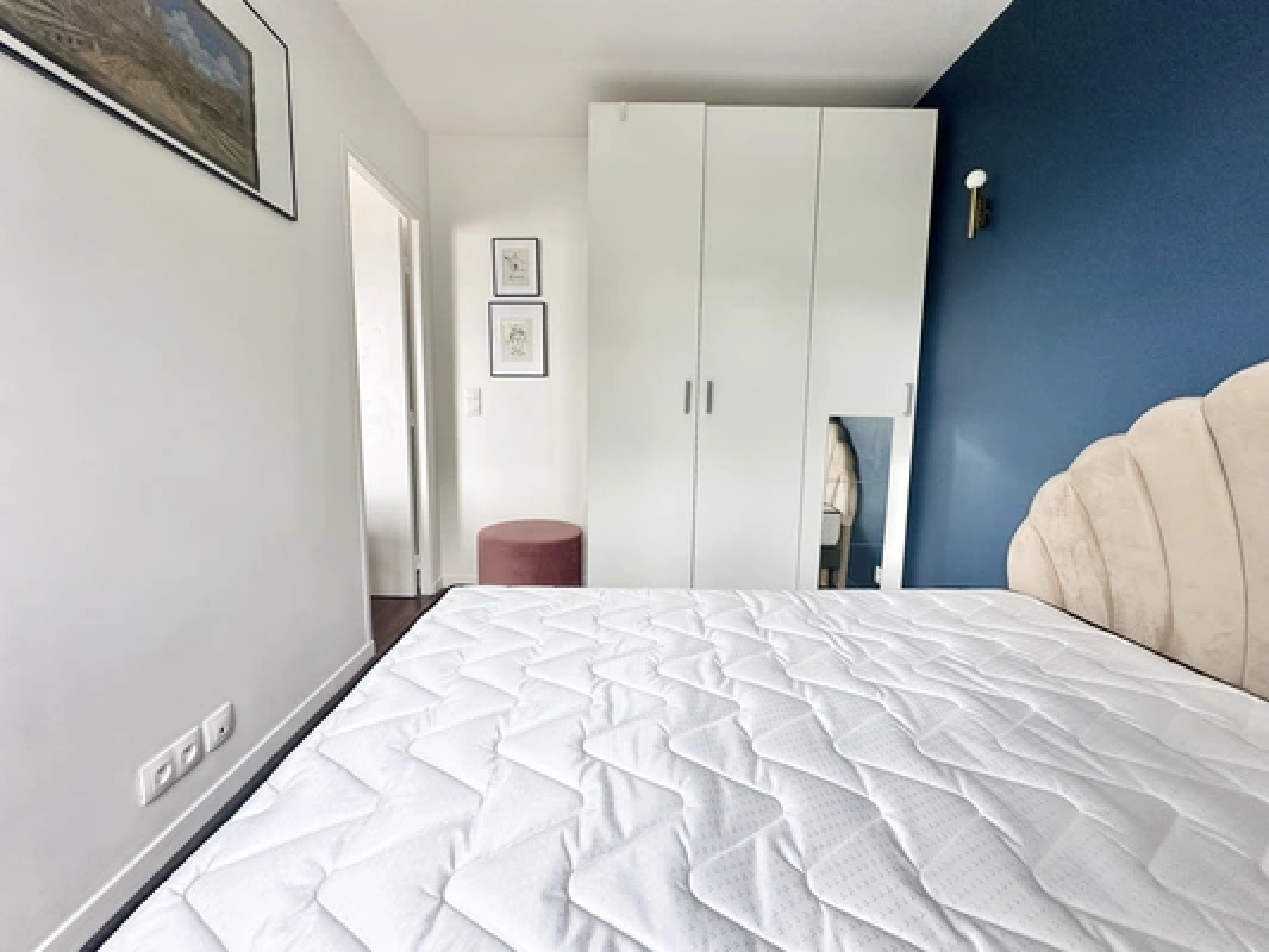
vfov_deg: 85.7
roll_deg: -0.5
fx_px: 513
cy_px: 476
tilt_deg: -6.6
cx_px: 634
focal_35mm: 14
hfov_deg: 102.1
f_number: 2.2
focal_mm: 2.22
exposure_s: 1/99
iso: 125
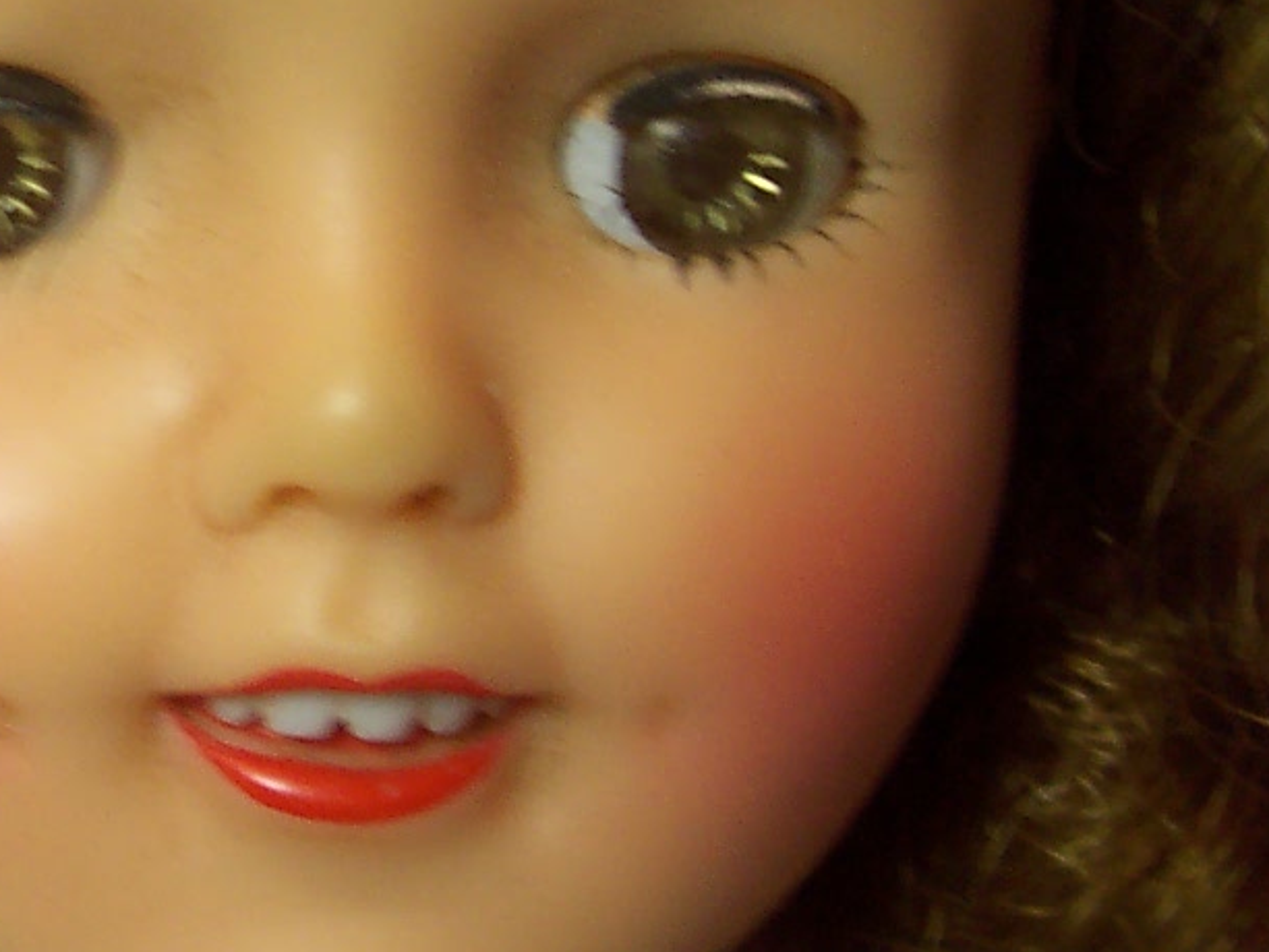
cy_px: 205
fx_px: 3667
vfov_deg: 14.7
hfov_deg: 19.1
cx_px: 27
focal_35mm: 100
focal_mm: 5.6
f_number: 2.8
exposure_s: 1/30
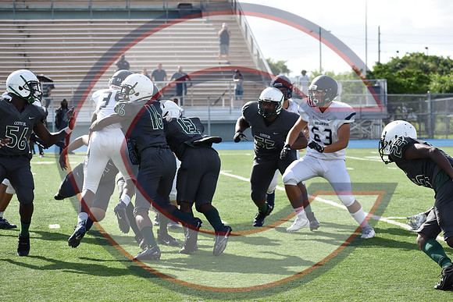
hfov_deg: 14.4
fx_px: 1793
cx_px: 226
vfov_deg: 9.6
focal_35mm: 142
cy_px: 151
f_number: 5.6
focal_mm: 95
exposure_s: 1/1600
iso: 400
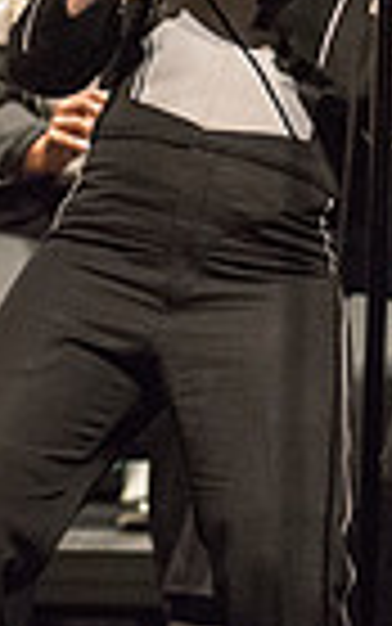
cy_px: -20
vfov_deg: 1.7
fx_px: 21737
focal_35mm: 1273
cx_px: 1081
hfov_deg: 1.0
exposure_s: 1/500
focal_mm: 300
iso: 4000
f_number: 2.8
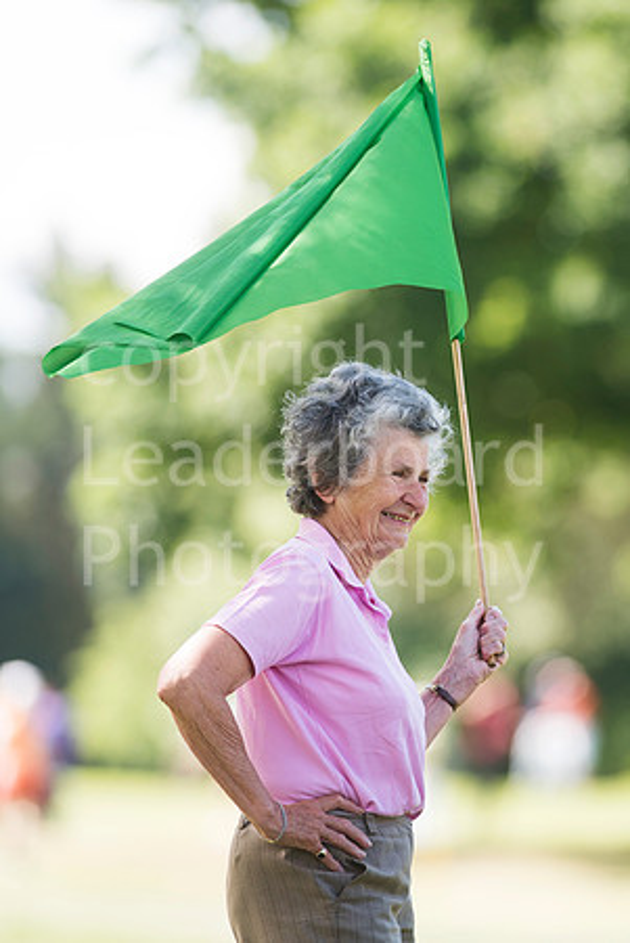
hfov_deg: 4.6
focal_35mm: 300
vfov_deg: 6.9
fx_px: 7856
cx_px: 315
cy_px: 472
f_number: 4
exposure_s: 1/1000
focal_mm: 300
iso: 400
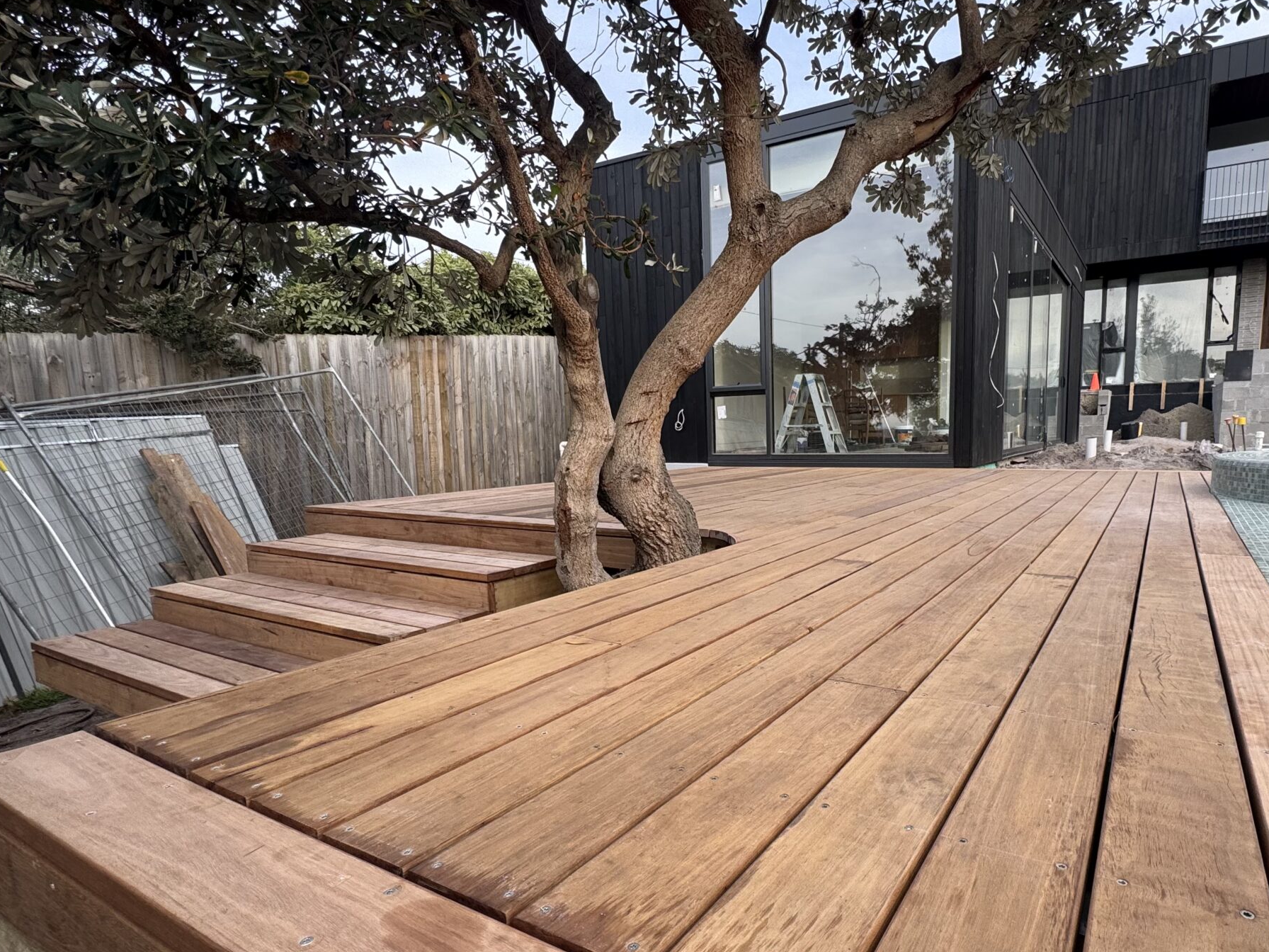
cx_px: 755
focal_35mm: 20
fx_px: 733
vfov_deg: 65.7
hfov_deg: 80.9
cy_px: 533
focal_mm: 2.22
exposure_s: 1/205
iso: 40
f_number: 2.2
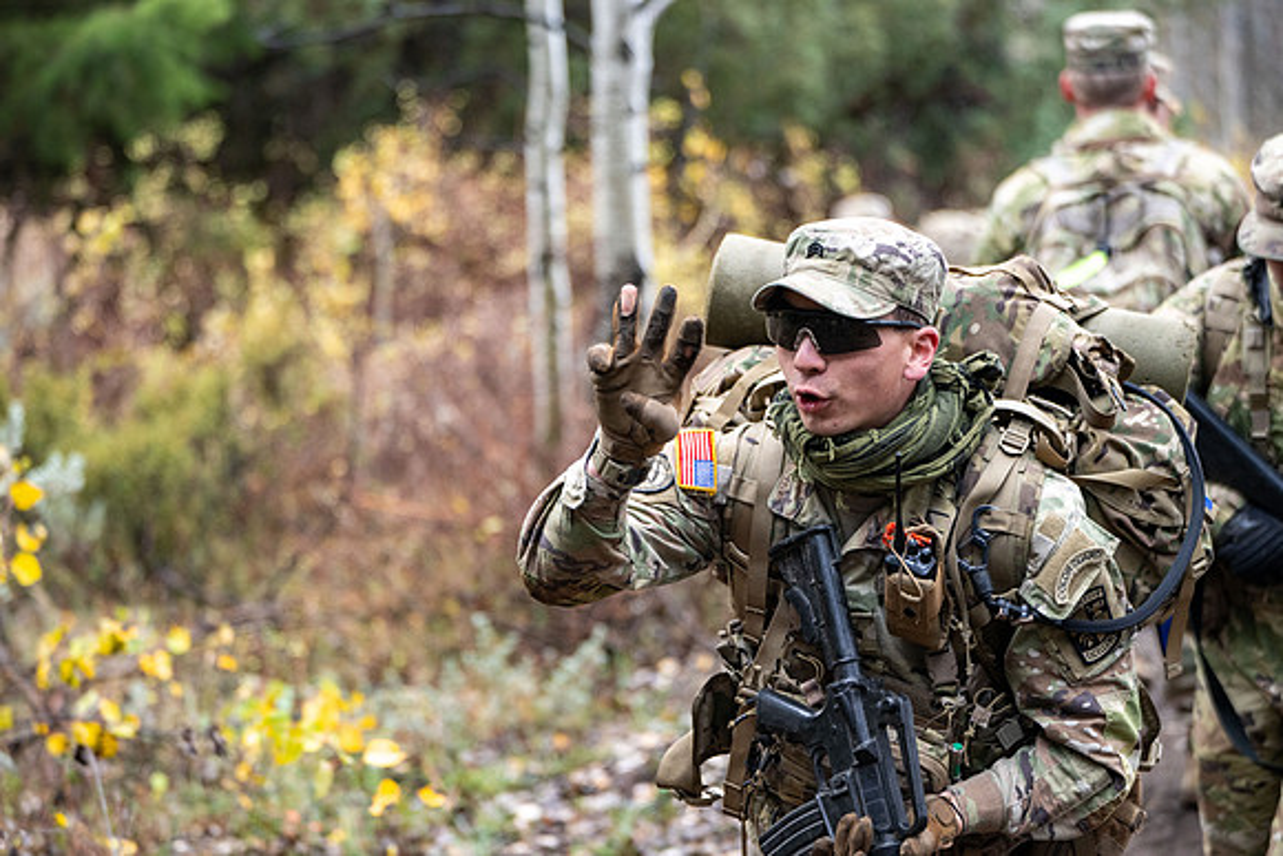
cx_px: 642
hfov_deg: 20.2
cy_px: 428
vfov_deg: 13.6
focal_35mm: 101
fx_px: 3600
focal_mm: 101
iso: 1000
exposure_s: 1/320
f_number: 2.8
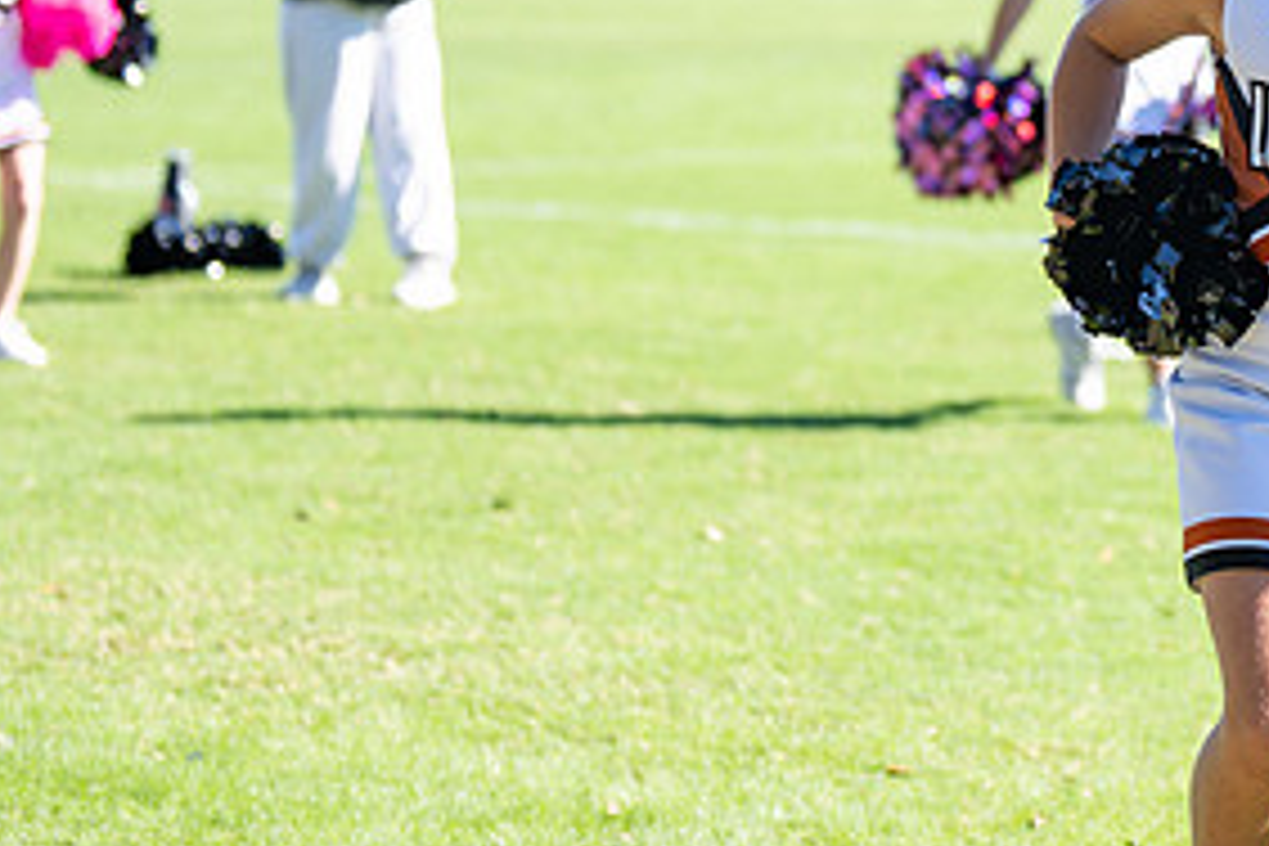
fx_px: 6556
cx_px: 1294
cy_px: 214
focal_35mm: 186
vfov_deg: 7.4
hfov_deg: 10.9
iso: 200
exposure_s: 1/1600
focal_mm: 70
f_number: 2.8
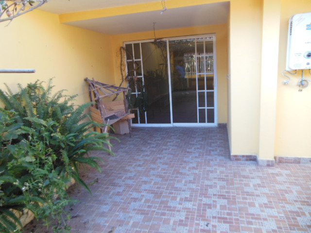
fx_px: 225
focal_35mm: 25
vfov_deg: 54.9
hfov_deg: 69.4
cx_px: 156
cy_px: 116
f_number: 3.2
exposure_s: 1/50
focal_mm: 4.5
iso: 125
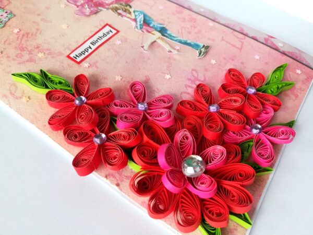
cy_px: 118
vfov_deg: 53.1
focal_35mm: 26
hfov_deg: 67.3
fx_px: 235
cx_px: 156
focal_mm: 3.83
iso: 64
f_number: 2.2
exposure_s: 1/60
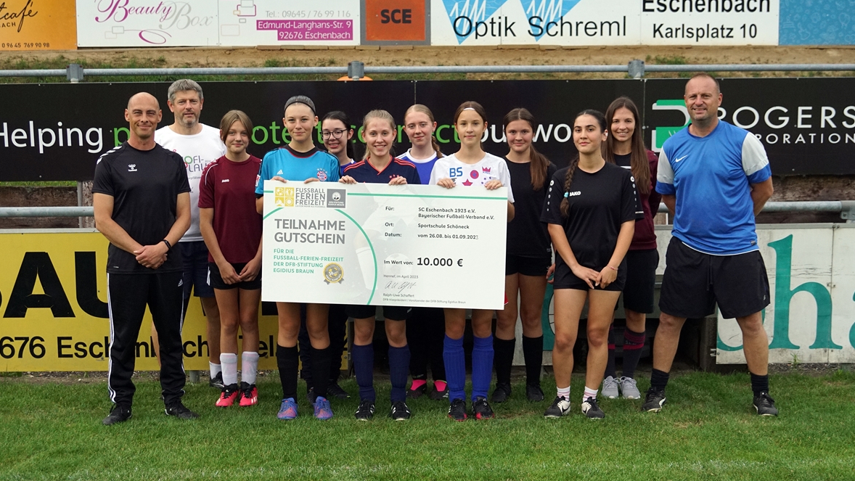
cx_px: 430
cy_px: 207
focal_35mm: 48
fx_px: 1088
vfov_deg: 24.9
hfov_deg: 42.9
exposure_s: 1/2000
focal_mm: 30
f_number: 4.5
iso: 1000
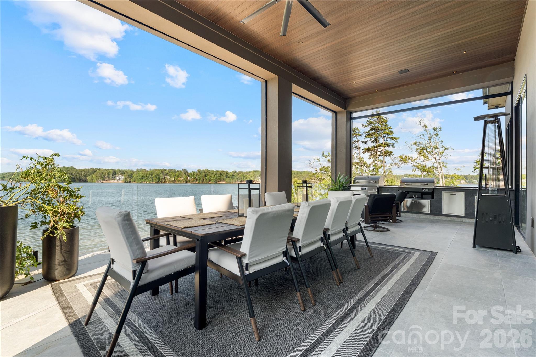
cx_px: 268
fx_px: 235
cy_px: 178
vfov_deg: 74.4
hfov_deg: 97.5
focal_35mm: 16
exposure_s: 1/25
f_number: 9
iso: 160
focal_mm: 15.8
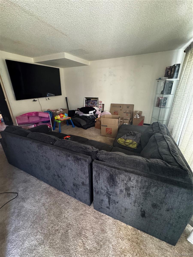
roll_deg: +1.8
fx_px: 104
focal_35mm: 14
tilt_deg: -21.5
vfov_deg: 102.1
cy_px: 128
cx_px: 96
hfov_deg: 85.7
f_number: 2.2
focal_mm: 2.22
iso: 800
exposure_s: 1/60
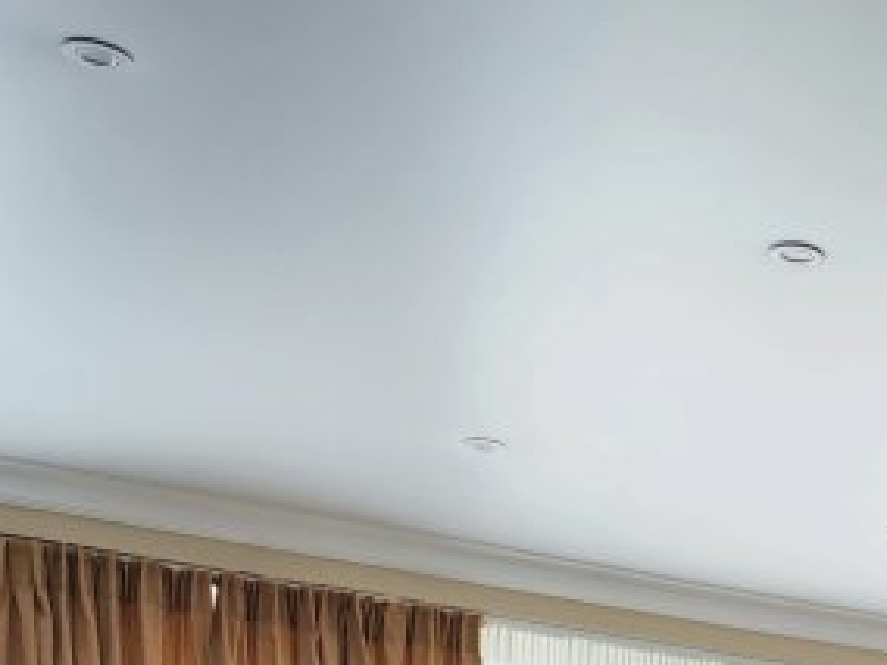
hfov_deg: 21.3
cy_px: 1146
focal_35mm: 83
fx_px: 2127
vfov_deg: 15.6
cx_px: 1159
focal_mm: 5.4
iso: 81
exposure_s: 1/100
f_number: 1.8
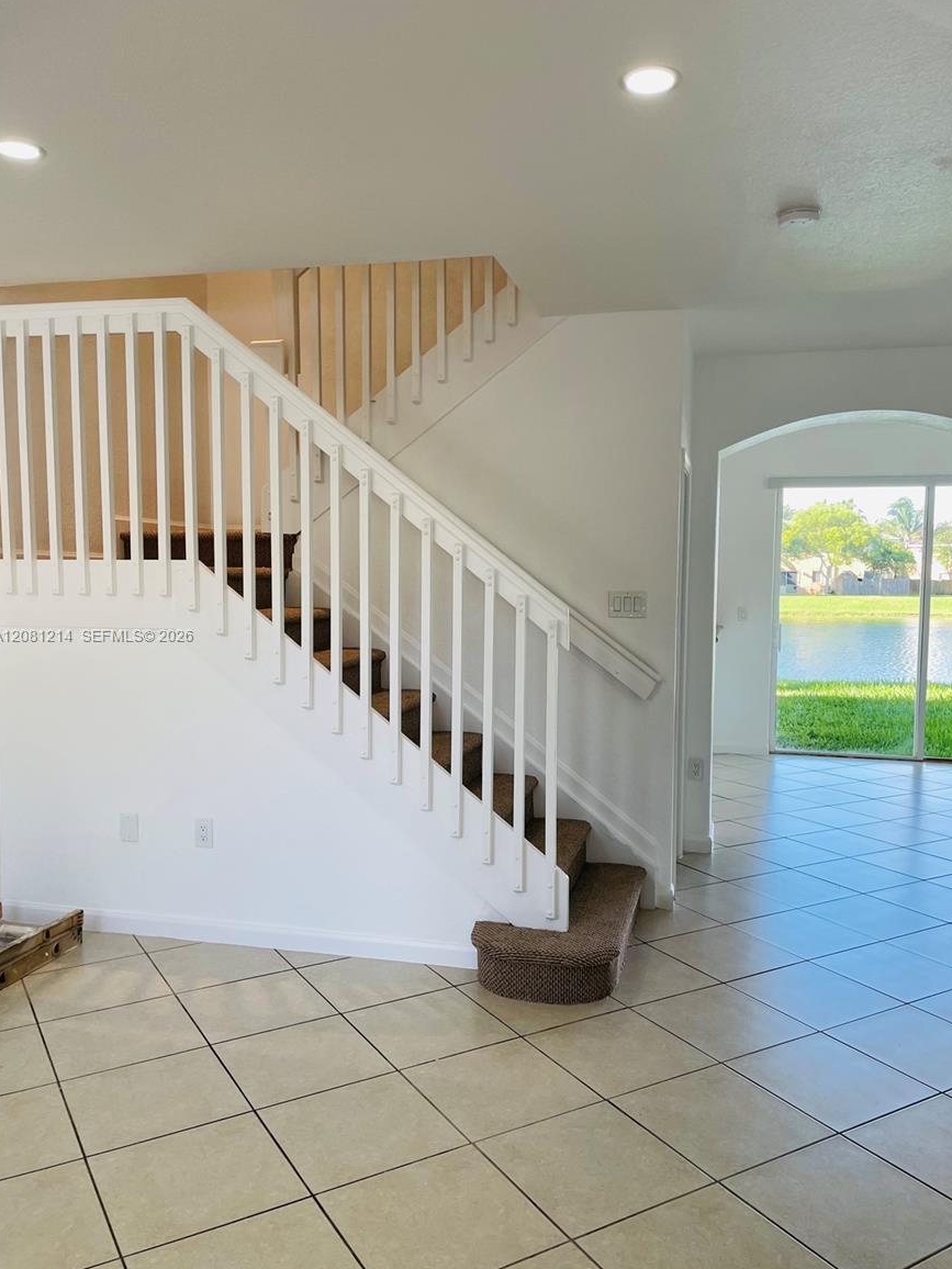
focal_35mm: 27
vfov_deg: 65.3
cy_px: 637
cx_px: 483
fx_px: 990
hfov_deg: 51.4
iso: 32
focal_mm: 4.2
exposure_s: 1/120
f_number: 1.6
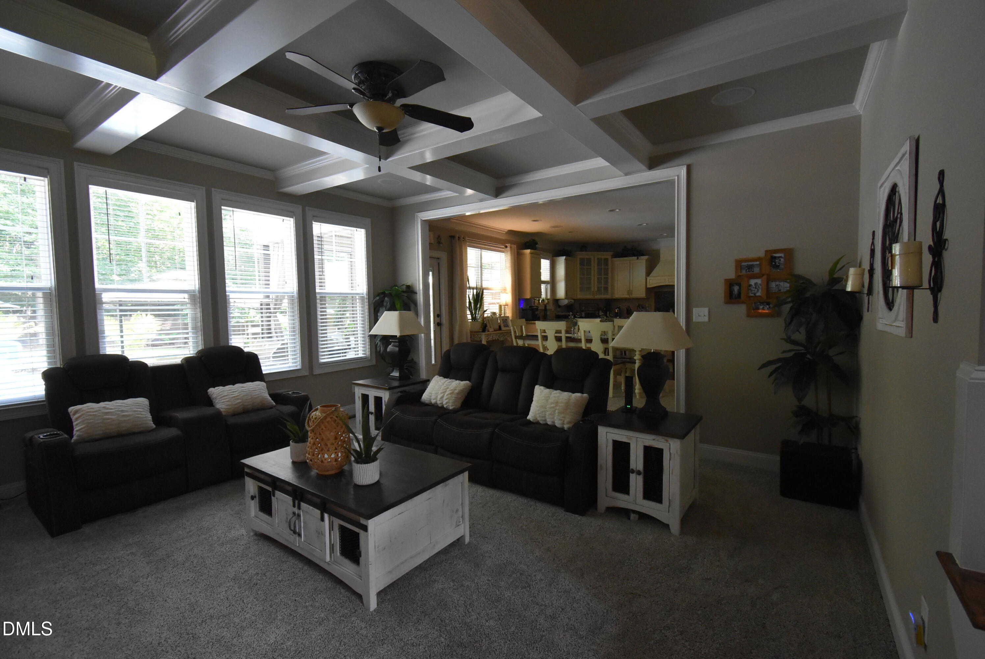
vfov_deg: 77.4
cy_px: 330
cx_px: 492
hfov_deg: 100.3
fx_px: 411
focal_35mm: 15
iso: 2500
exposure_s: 1/125
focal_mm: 10
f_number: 4.5
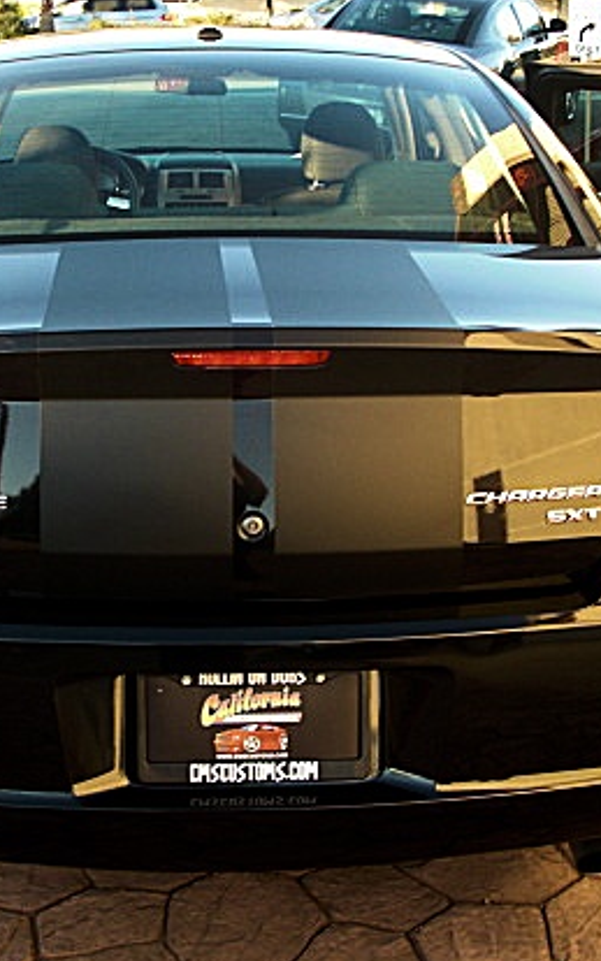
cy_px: 420
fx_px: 1545
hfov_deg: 21.9
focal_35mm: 59
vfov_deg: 34.5
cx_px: 207
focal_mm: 6.3
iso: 100
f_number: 2.8
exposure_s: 1/125
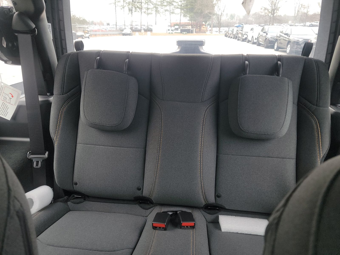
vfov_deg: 56.8
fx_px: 236
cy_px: 128
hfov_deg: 71.6
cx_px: 170
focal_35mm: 24
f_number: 1.8
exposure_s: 1/59
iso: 176
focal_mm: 6.7
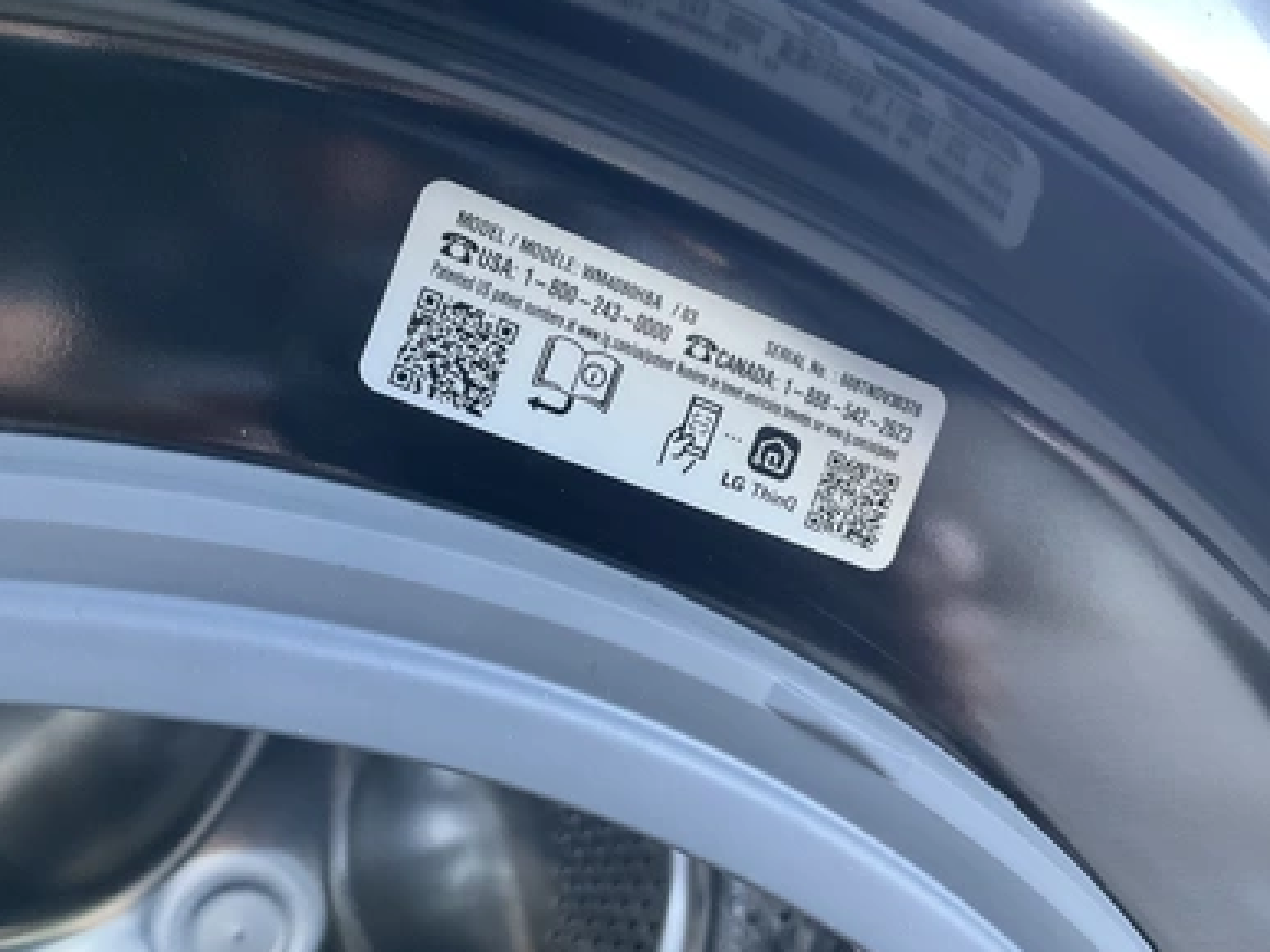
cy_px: 483
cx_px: 650
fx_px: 1100
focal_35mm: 30
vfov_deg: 46.8
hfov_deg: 60.0
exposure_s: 1/60
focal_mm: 3
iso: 200
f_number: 1.8
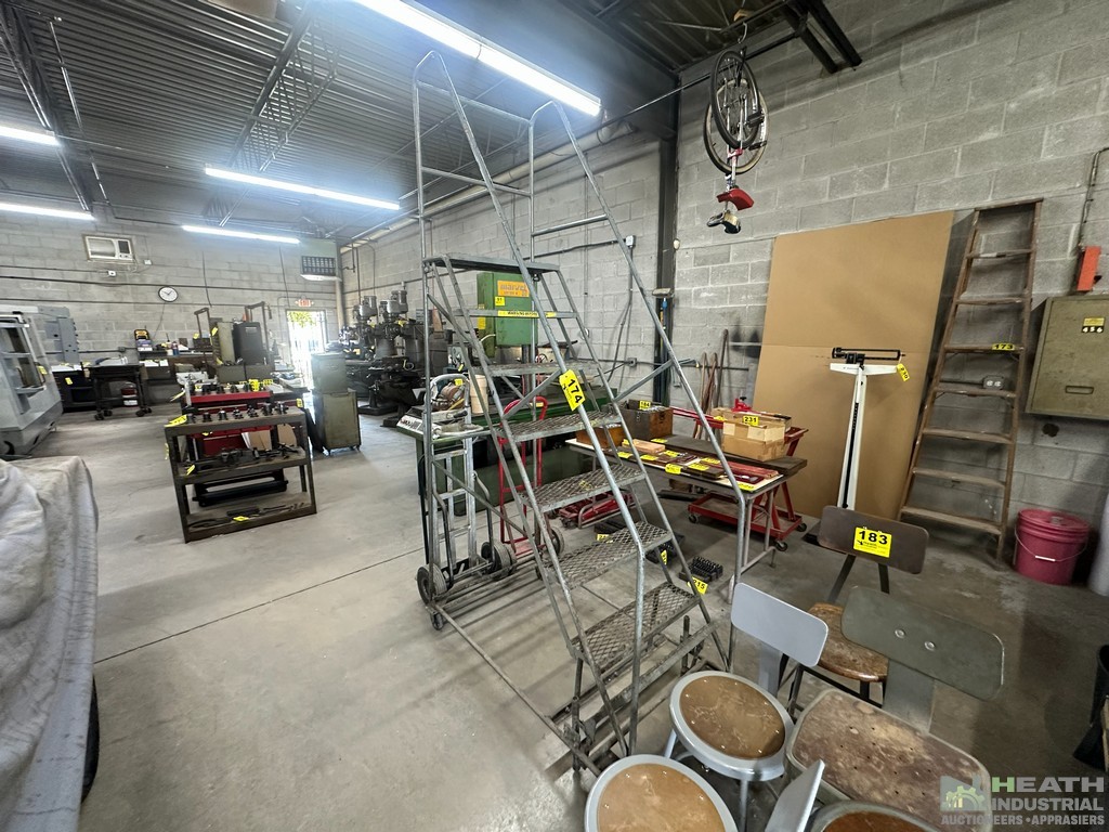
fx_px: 449
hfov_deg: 102.1
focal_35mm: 14
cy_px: 416
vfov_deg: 85.7
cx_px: 554
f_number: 2.2
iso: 400
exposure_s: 1/60
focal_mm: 2.22
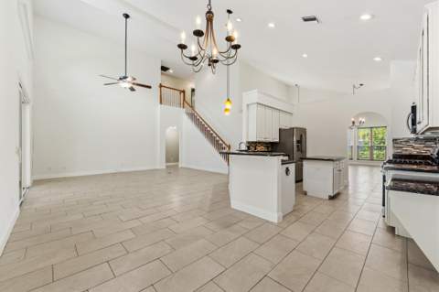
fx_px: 171
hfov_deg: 104.3
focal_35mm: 14
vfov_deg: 81.1
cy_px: 146
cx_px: 220
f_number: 9
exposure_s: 1/4
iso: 250
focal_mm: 14
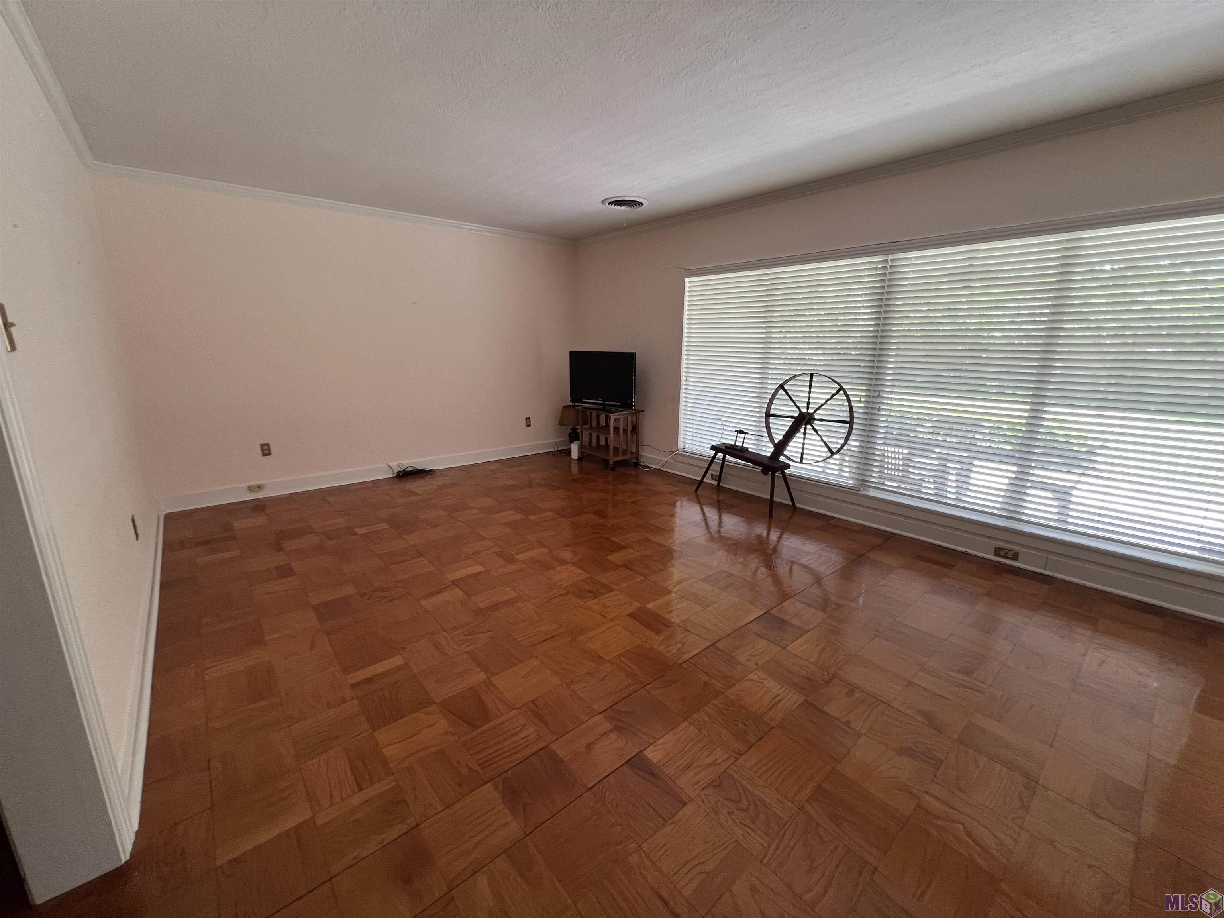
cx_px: 612
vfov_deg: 89.9
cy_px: 459
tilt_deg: -14.5
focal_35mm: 13
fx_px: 460
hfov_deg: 106.2
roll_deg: -0.7
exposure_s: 1/99
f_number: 1.8
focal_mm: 1.57
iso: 160
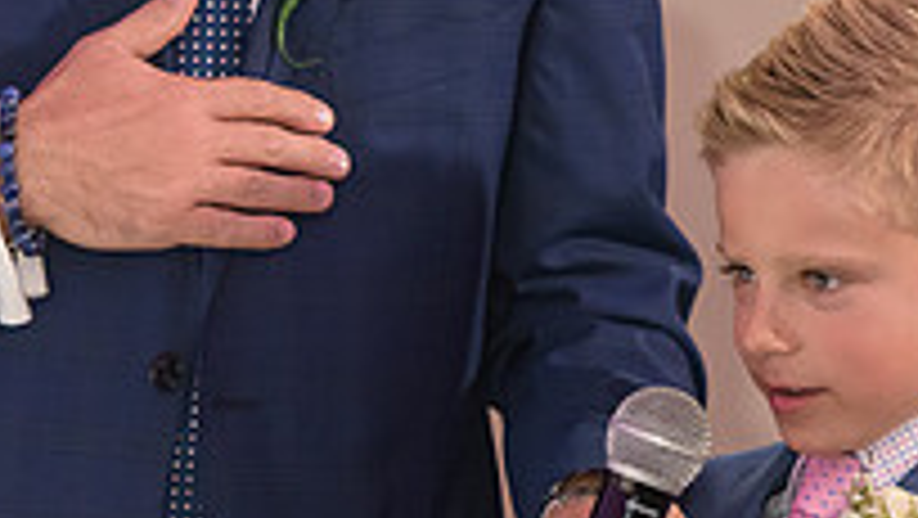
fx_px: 12884
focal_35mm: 529
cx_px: 451
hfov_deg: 4.1
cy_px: 236
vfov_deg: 2.3
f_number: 3.2
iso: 1600
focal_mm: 160
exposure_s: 1/125
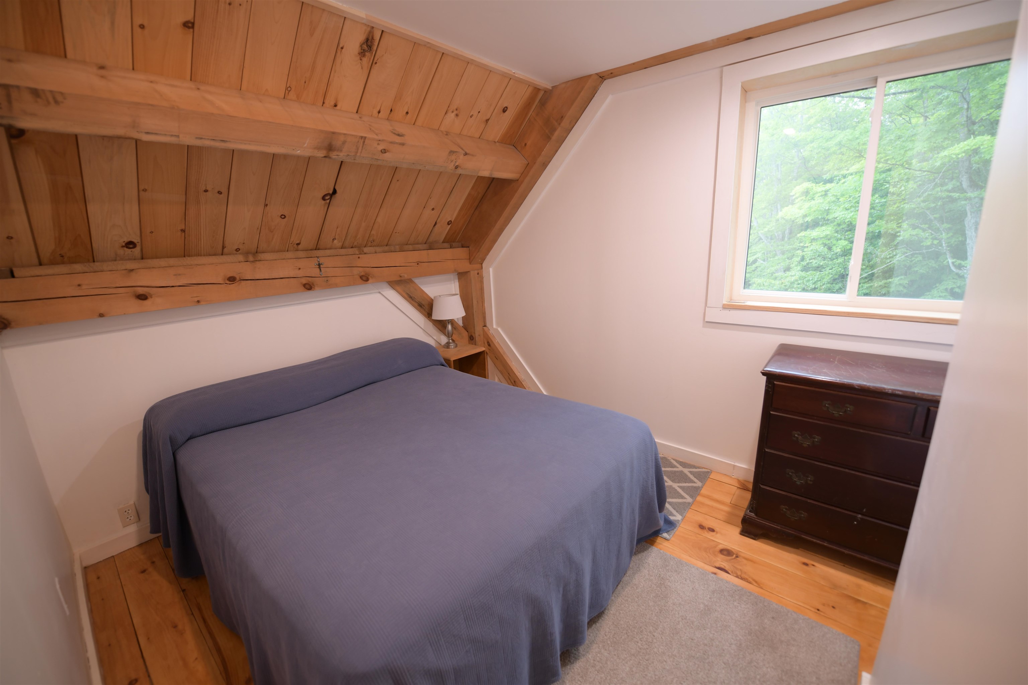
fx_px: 400
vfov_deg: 81.2
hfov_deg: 104.3
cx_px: 514
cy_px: 342
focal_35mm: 14
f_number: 2.8
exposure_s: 1/25
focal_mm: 14
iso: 400
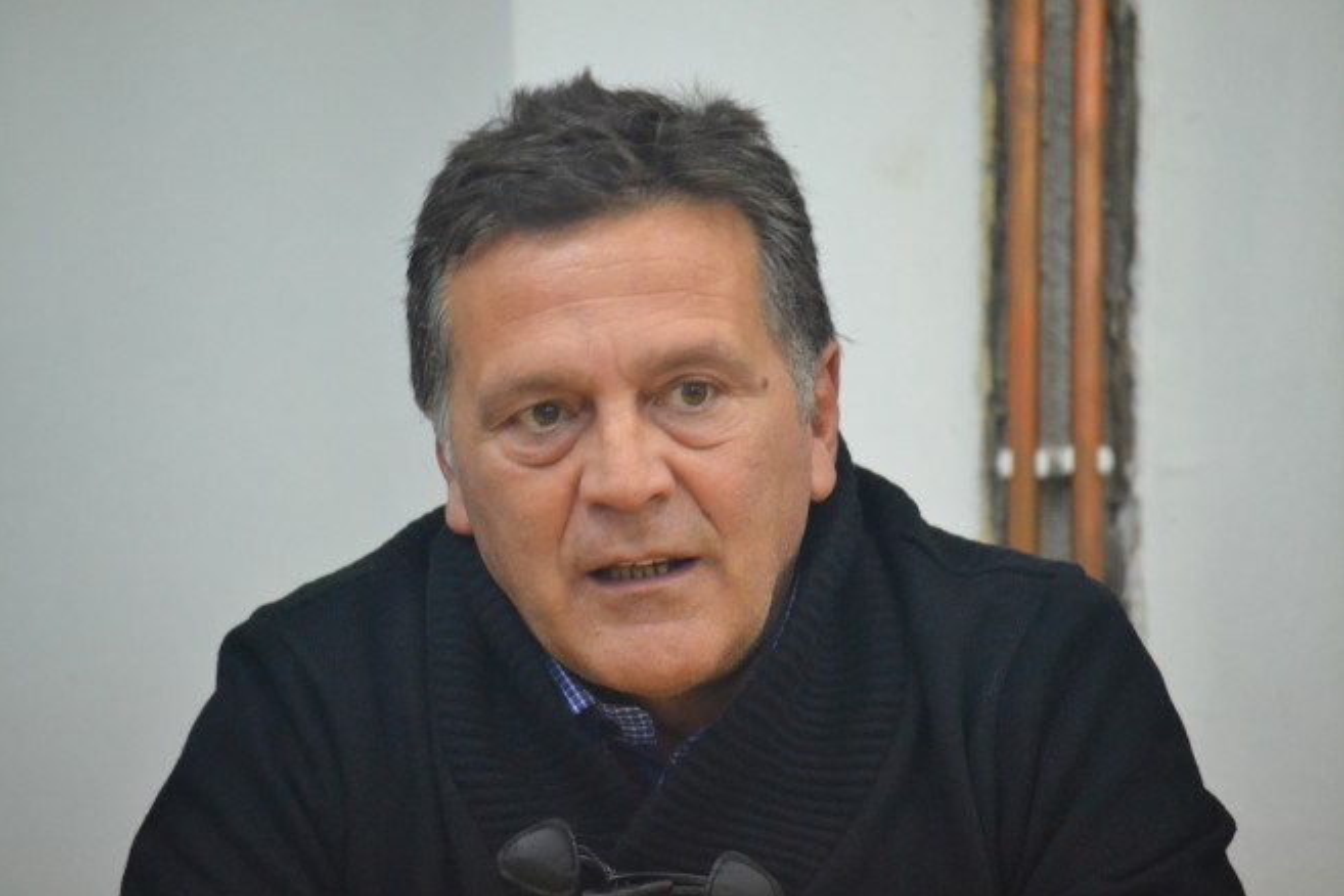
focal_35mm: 219
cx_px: 671
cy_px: 448
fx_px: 8157
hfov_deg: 9.4
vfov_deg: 6.3
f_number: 5
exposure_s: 1/80
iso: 3200
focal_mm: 145
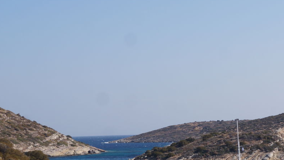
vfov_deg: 12.2
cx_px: 187
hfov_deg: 21.5
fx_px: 745
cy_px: 133
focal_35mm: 99
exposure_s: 1/320
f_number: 8
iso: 100
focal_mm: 26
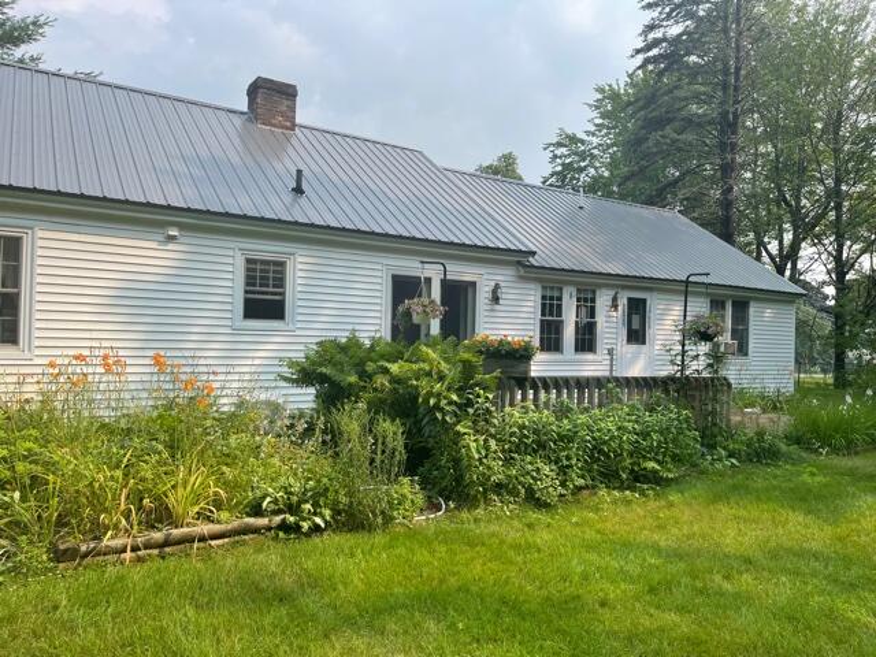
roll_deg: -1.2
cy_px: 328
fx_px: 658
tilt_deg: +0.6
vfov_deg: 53.1
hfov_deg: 67.3
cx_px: 438
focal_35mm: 26
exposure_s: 1/2924
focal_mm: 5.1
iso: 32
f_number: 1.6
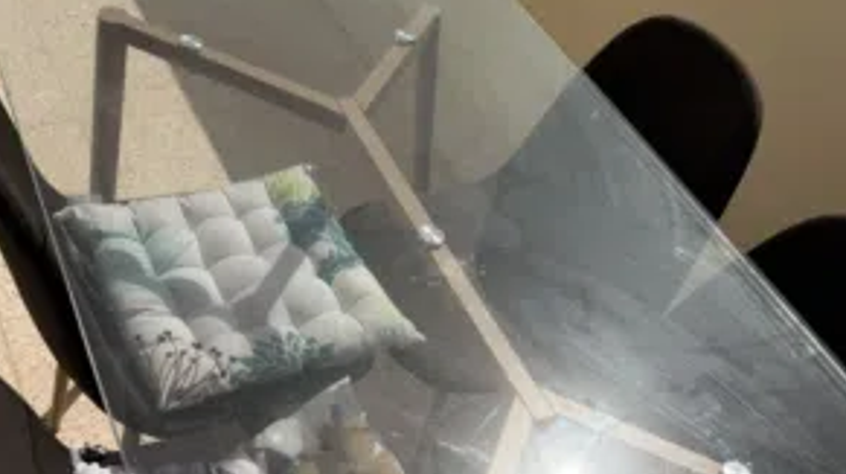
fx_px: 807
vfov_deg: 30.8
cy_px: 451
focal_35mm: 36
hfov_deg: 55.3
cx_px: 422
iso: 100
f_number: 1.78
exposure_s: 1/17544
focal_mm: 6.76
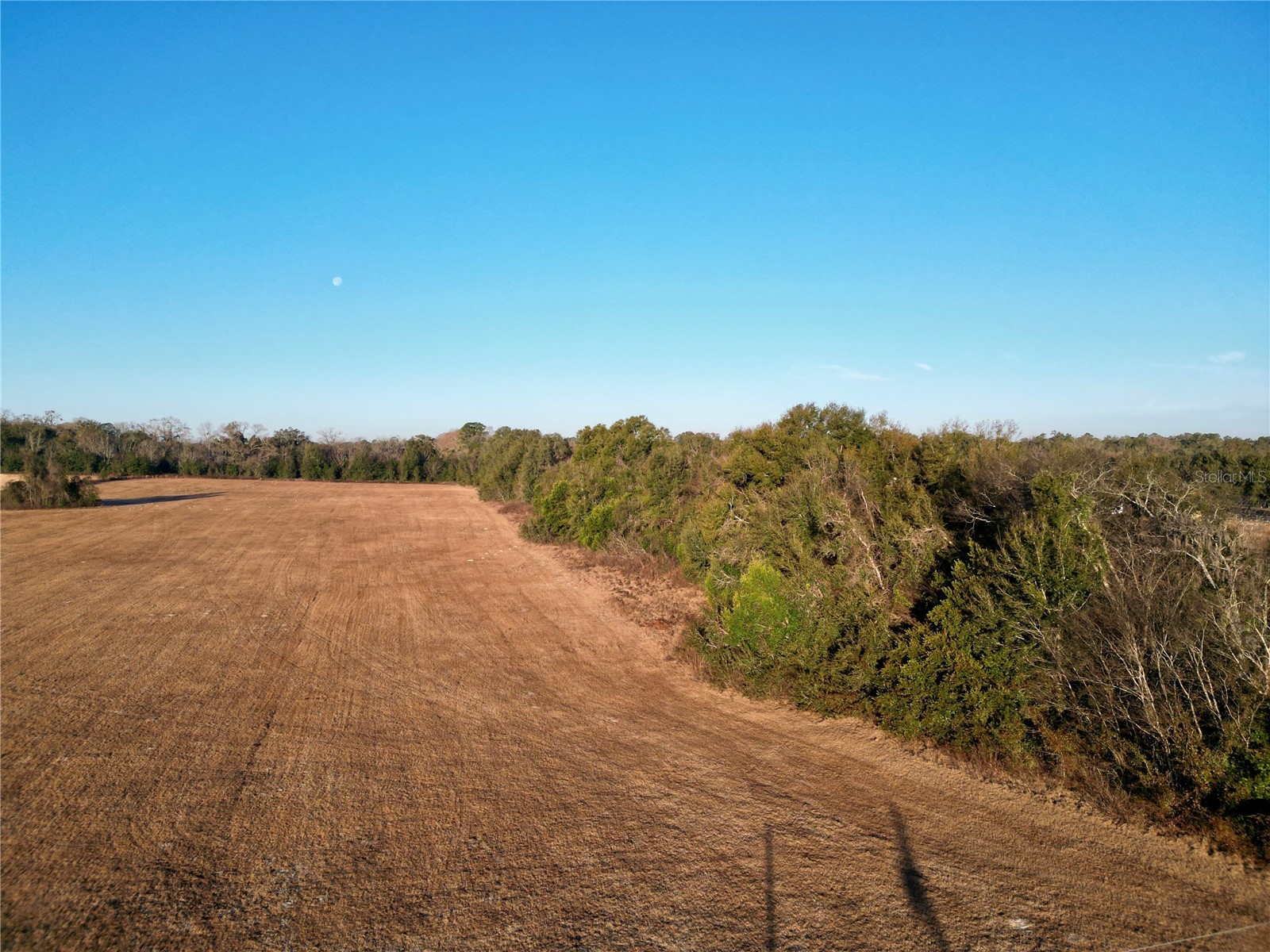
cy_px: 476
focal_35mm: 24
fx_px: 881
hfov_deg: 71.6
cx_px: 635
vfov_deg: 56.8
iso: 140
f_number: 1.7
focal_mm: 6.72
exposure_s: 1/2000
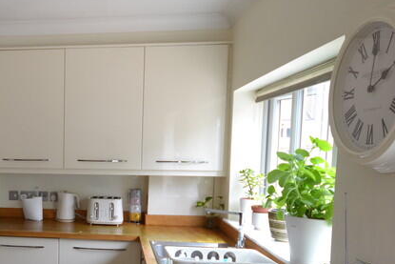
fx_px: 406
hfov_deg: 47.1
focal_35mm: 37
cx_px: 45
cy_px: 190
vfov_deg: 35.4
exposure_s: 1/80
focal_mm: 10
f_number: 4.5
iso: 400
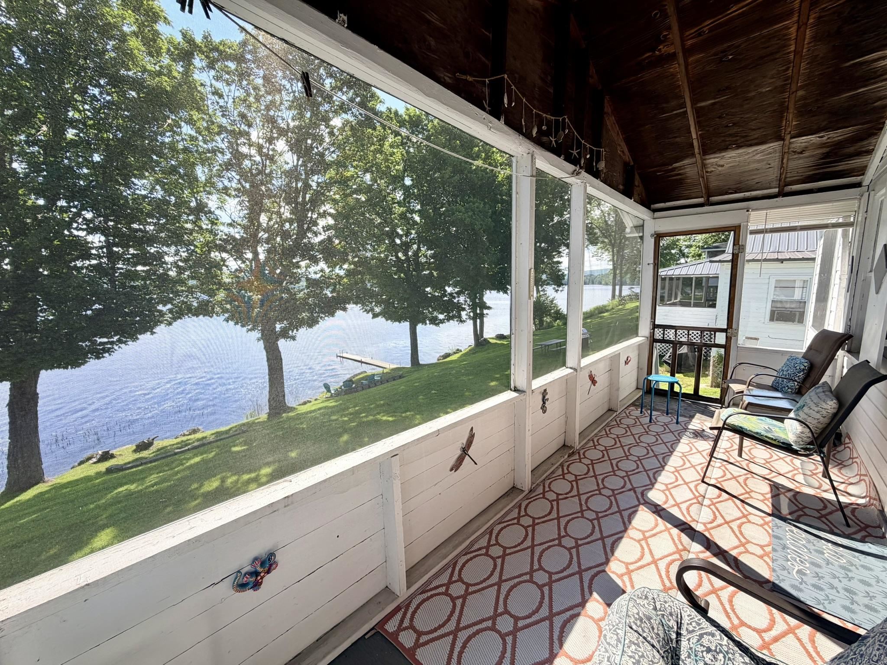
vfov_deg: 85.7
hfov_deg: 102.1
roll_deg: +1.4
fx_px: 359
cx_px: 444
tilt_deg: -7.4
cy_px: 332
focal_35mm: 14
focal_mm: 2.22
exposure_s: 1/506
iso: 40
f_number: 2.2
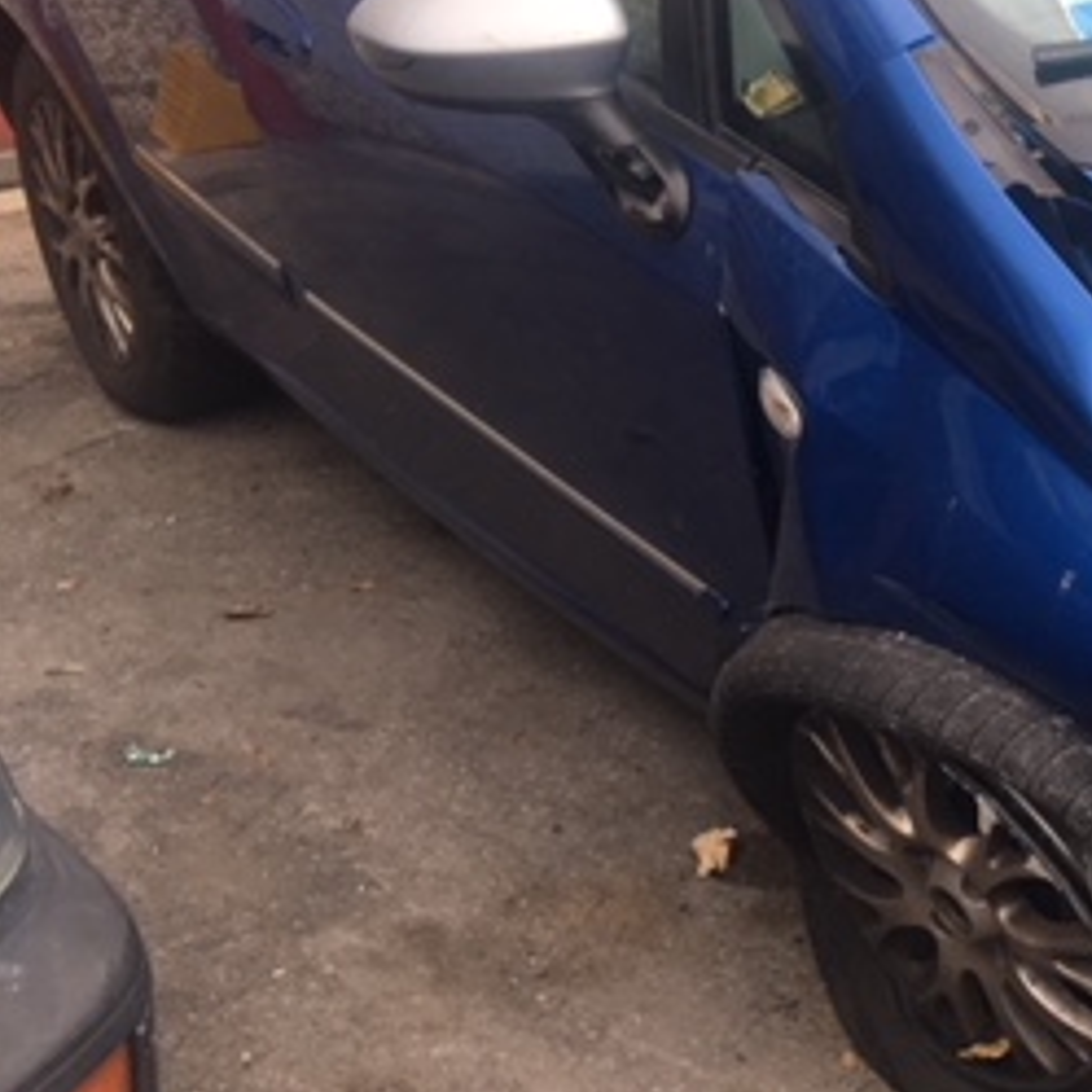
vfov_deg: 26.0
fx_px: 2356
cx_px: 1399
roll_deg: +0.4
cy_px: 382
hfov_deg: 23.3
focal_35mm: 66
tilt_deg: -20.6
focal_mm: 4.15
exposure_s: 1/100
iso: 32
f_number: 2.2
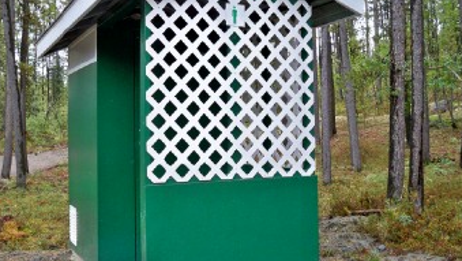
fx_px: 551
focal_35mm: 45
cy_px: 96
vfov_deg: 26.5
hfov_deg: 45.3
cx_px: 200
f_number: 3.1
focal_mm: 6.3
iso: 200
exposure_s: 1/60
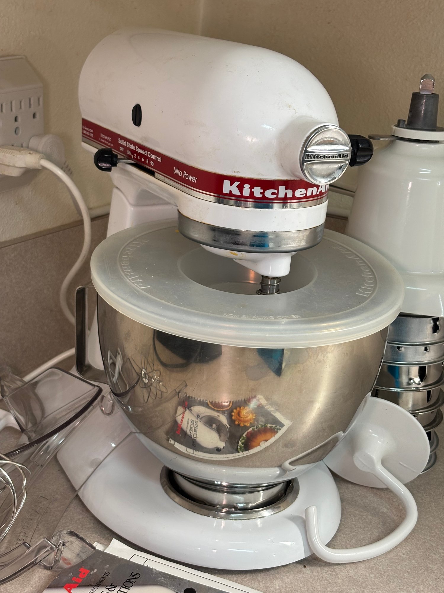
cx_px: 222
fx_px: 889
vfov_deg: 36.8
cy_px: 296
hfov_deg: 28.0
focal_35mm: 52
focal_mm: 5.96
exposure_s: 1/60
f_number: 1.6
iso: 80
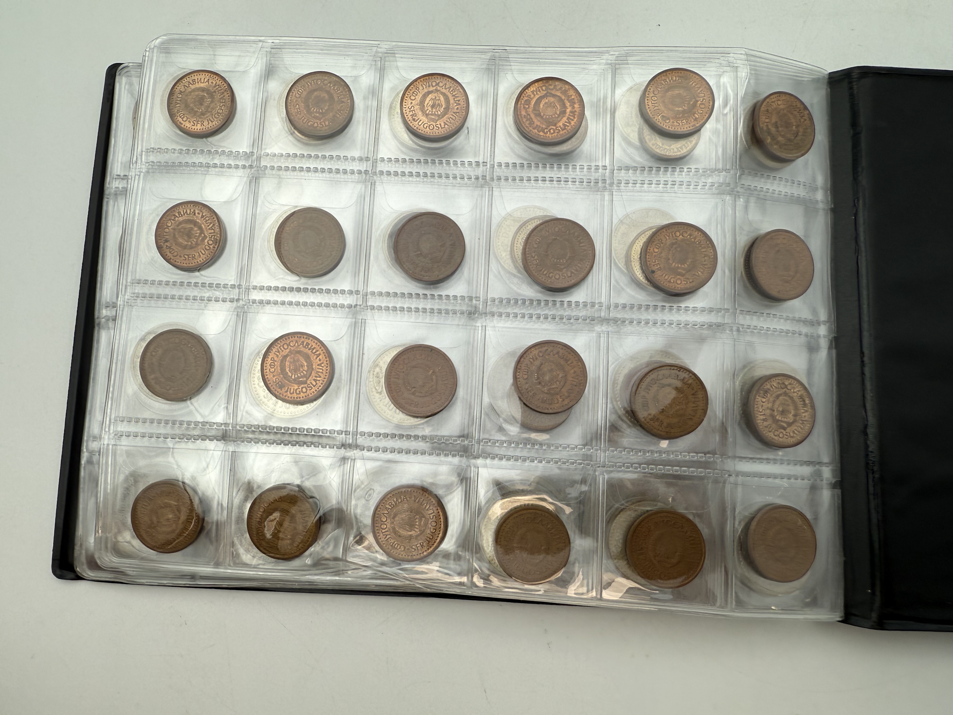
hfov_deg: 71.6
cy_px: 358
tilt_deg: -82.0
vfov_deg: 56.8
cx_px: 476
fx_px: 661
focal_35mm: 24
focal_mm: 2.22
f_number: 2.2
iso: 40
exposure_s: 1/311
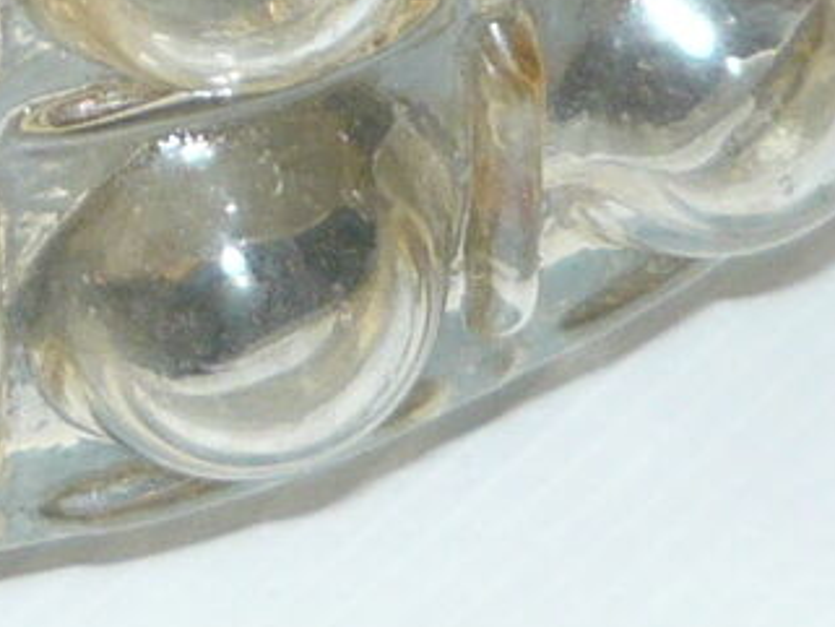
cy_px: -624
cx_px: -310
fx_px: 5767
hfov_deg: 8.2
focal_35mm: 239
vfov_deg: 6.1
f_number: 2.8
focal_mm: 5.5
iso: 100
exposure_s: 1/60
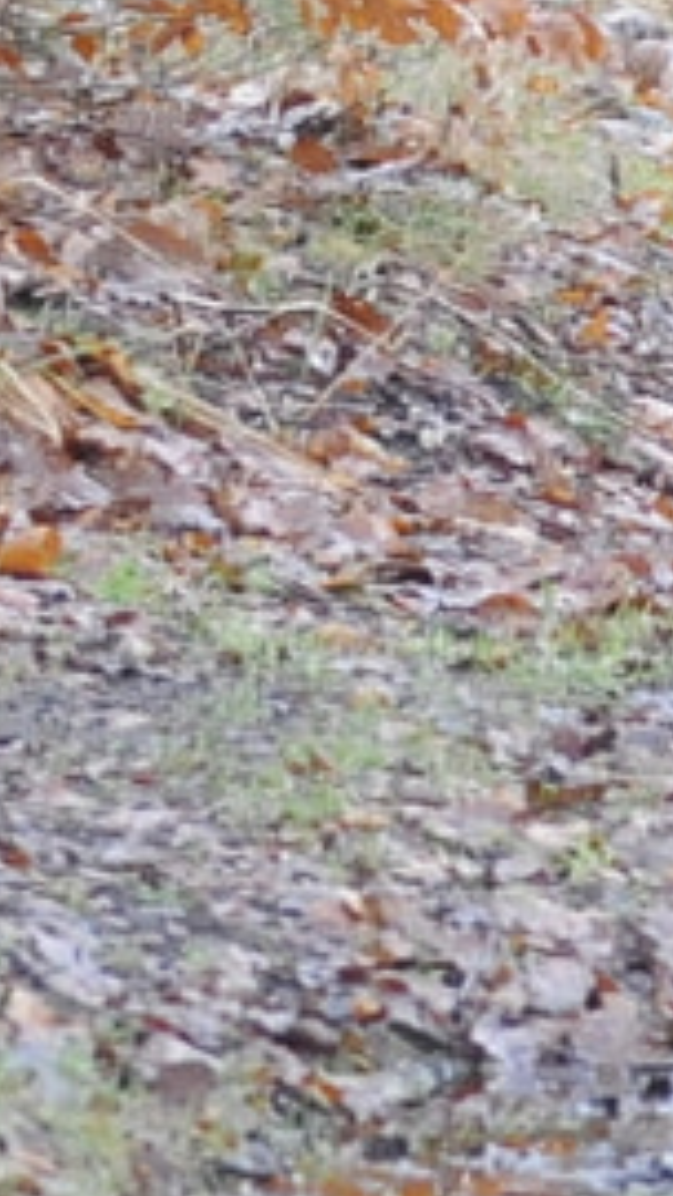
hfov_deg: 1.0
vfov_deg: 1.8
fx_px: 38458
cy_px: 297
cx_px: 2630
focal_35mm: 1213
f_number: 2.8
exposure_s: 1/500
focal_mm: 102
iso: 1800
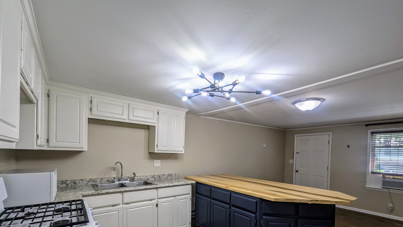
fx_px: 160
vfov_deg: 68.2
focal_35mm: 15
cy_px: 154
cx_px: 202
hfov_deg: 103.0
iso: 44
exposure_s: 1/129
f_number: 2.2
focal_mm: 1.95
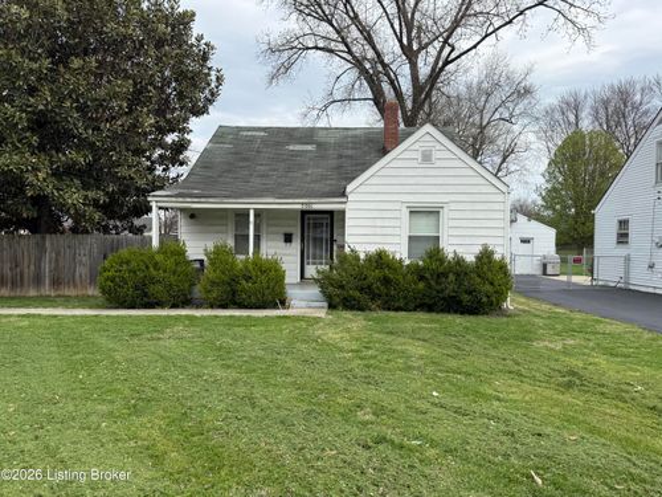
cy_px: 248
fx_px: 459
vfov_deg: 56.8
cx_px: 331
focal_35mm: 24
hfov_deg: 71.6
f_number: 1.78
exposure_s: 1/2053
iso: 80
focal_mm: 6.76
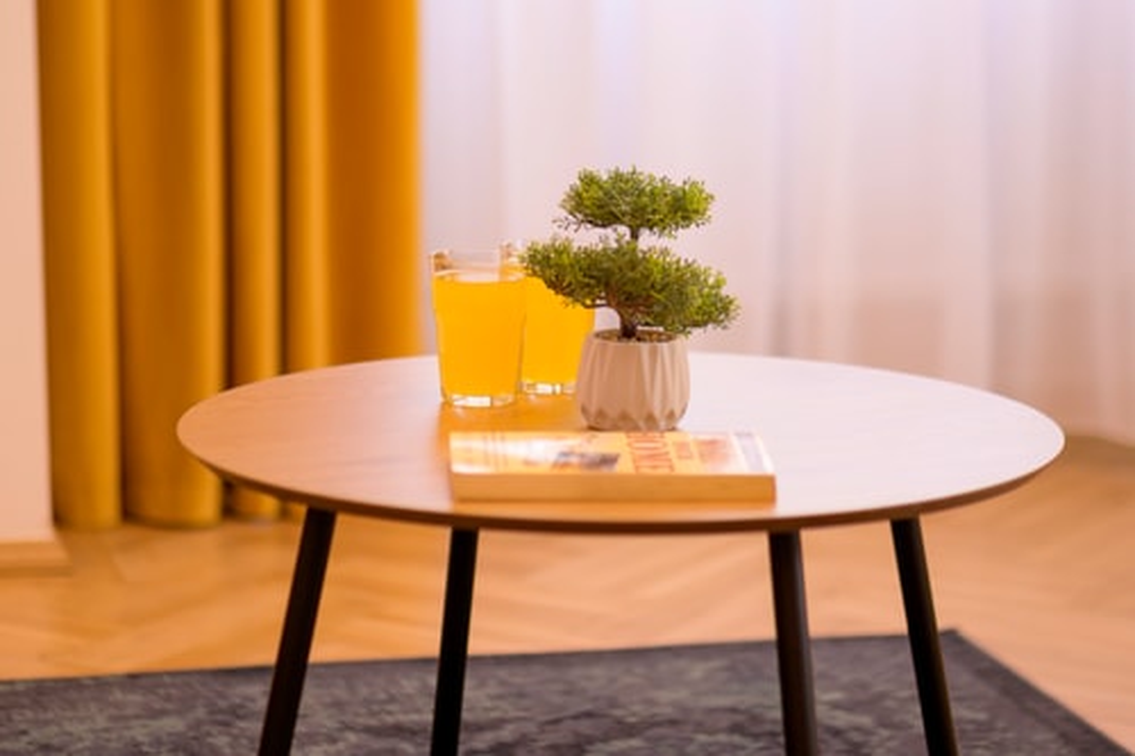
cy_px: 336
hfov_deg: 17.5
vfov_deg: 11.7
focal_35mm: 117
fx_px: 3692
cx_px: 544
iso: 500
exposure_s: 1/250
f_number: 1.8
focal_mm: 85
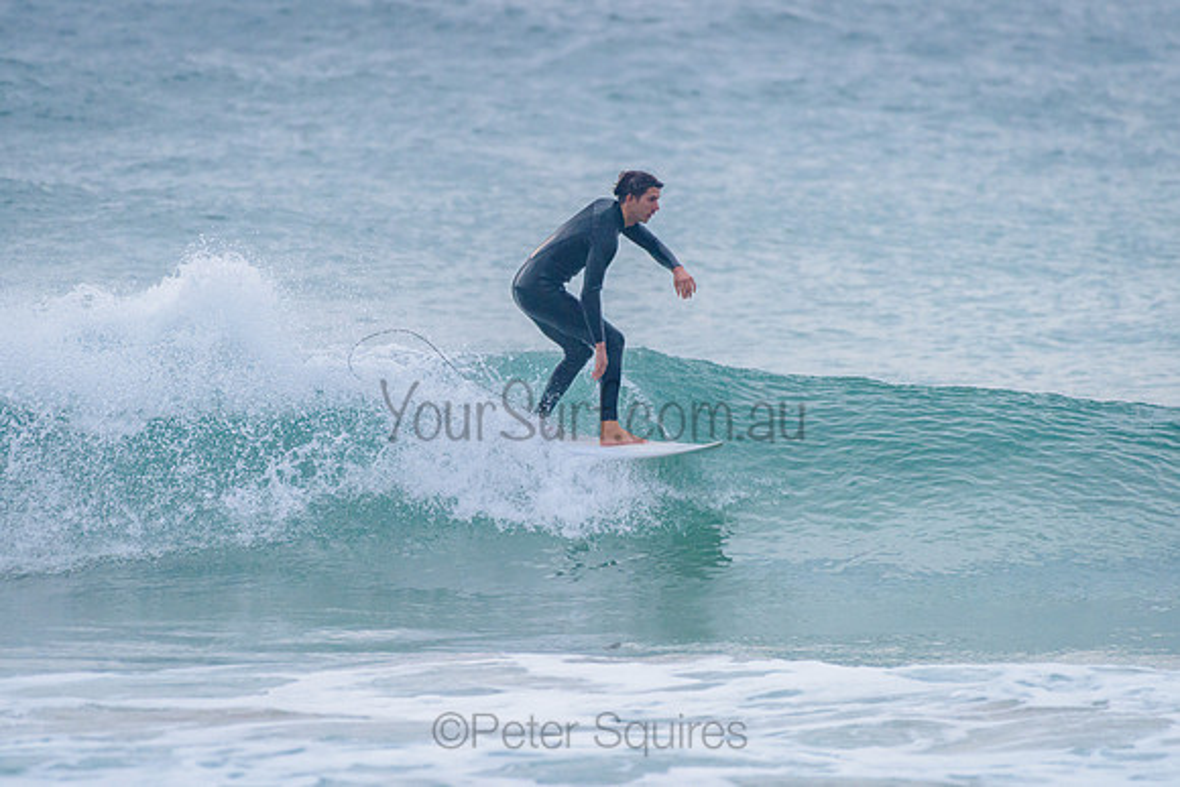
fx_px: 20101
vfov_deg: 2.2
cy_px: 386
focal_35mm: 613
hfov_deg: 3.4
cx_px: 572
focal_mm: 500
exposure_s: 1/1600
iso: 800
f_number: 5.6
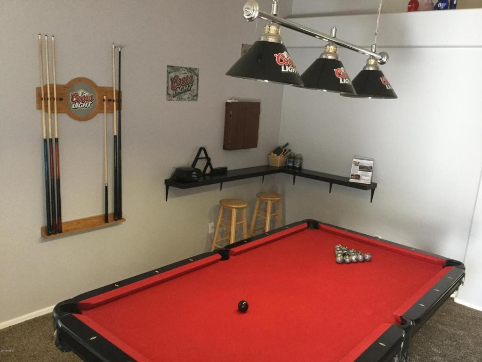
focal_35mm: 31
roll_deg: -4.0
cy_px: 181
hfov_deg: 58.4
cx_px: 241
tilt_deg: -13.5
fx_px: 432
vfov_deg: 45.4
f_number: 2.4
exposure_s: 1/30
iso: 125
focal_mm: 3.3
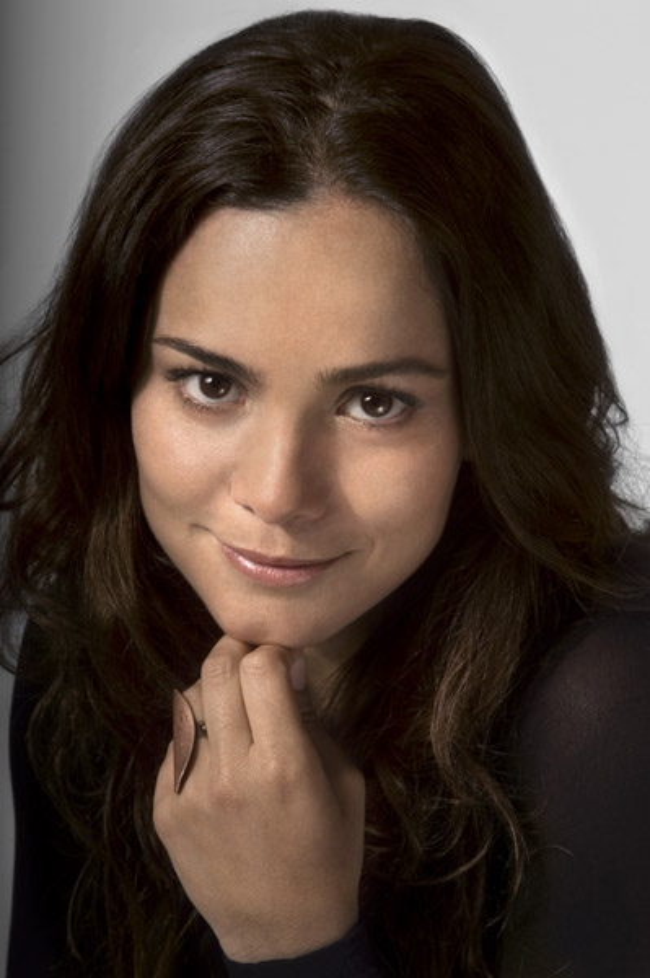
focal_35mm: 128
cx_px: 325
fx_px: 3459
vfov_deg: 16.1
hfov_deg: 10.7
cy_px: 489
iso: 100
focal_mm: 85
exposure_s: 1/320
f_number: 16
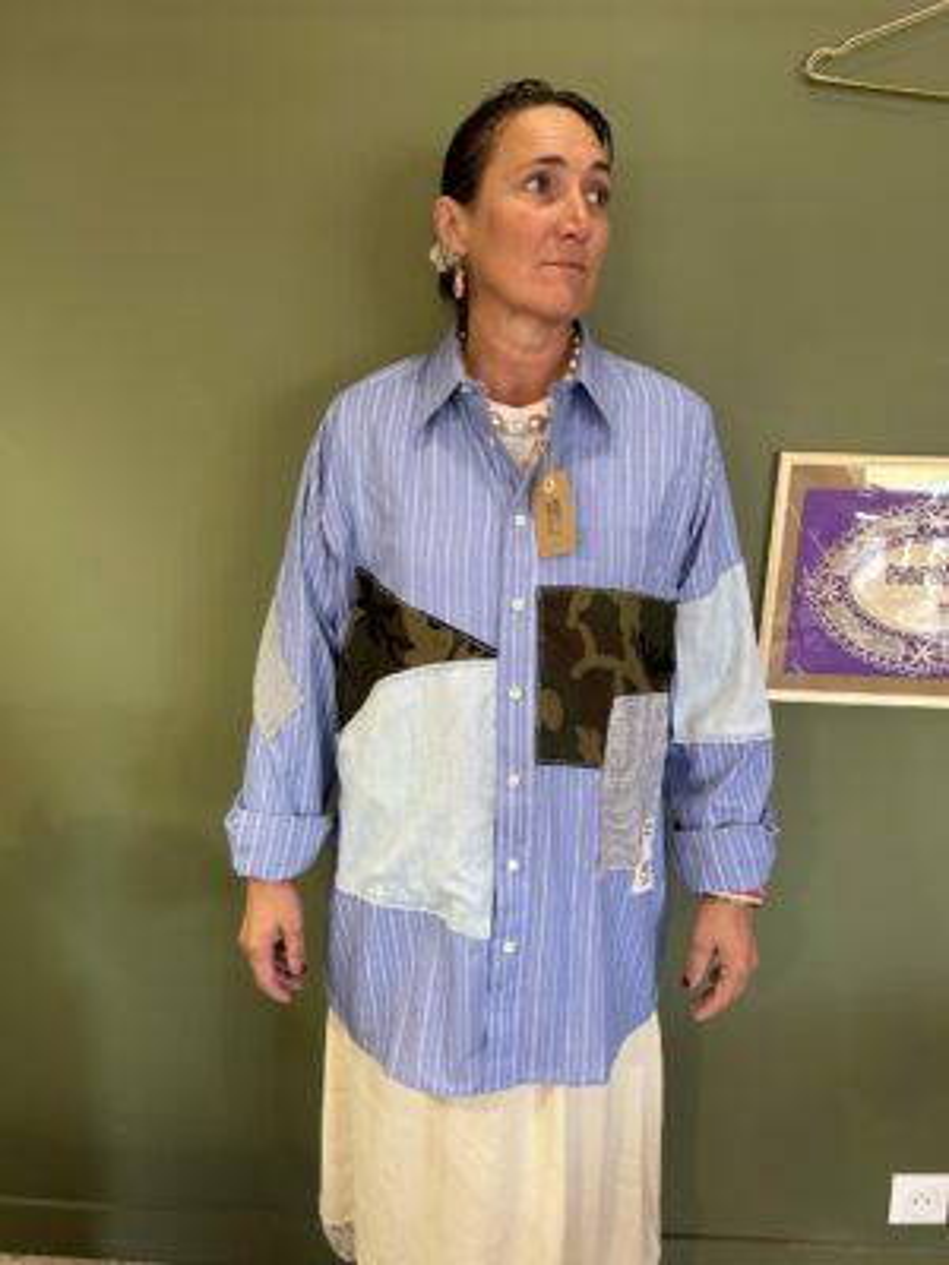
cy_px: 632
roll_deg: -0.9
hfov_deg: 53.1
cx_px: 474
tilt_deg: -15.3
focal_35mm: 26
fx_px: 950
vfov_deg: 67.3
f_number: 1.5
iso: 160
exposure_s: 1/50
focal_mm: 5.7
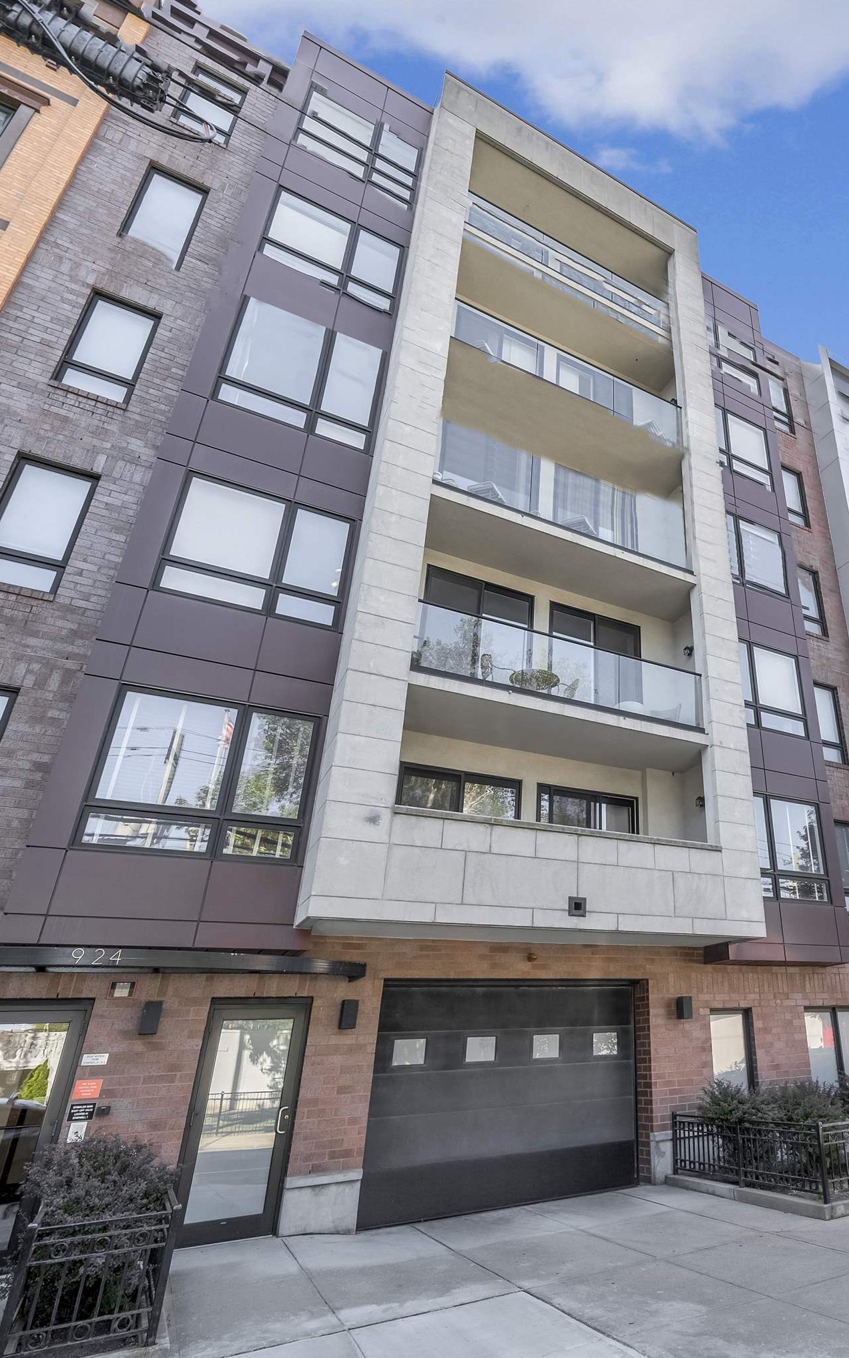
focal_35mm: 20
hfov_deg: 55.4
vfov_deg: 85.1
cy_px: 681
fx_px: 740
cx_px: 681
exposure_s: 1/50
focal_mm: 13
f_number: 7.1
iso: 100
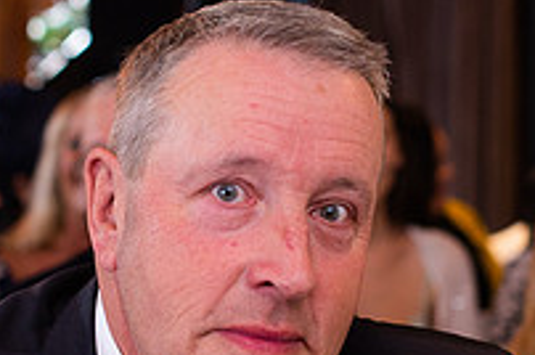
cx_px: 261
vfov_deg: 9.6
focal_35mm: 142
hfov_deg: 14.5
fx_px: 2107
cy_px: 247
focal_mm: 35
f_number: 2.5
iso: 500
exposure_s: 1/100
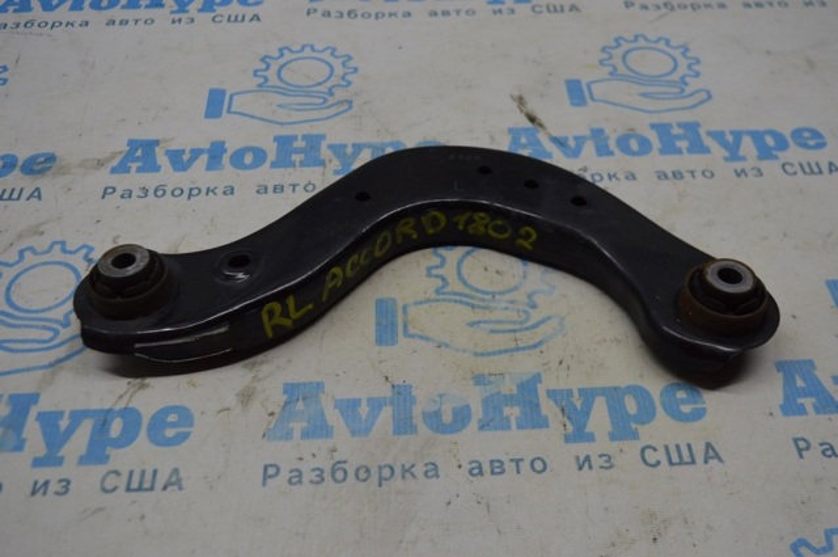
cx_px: 419
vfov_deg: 34.1
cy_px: 278
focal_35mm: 39
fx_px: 907
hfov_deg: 49.6
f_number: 5.6
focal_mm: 26
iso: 400
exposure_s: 1/100
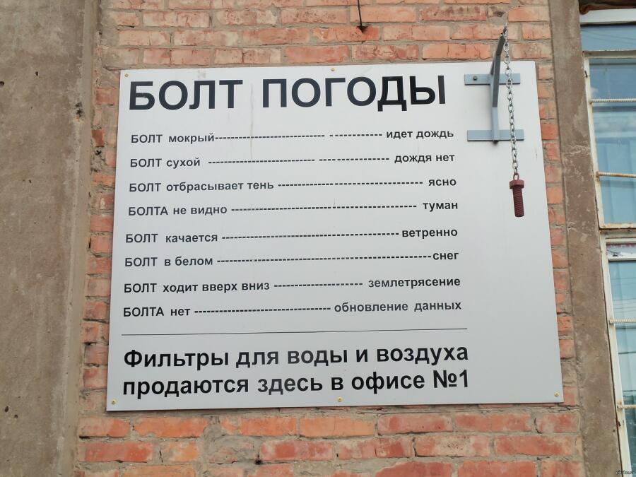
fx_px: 1139
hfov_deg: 31.2
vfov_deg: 23.7
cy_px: 238
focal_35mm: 62
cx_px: 318
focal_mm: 11.1
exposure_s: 1/400
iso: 80
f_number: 4
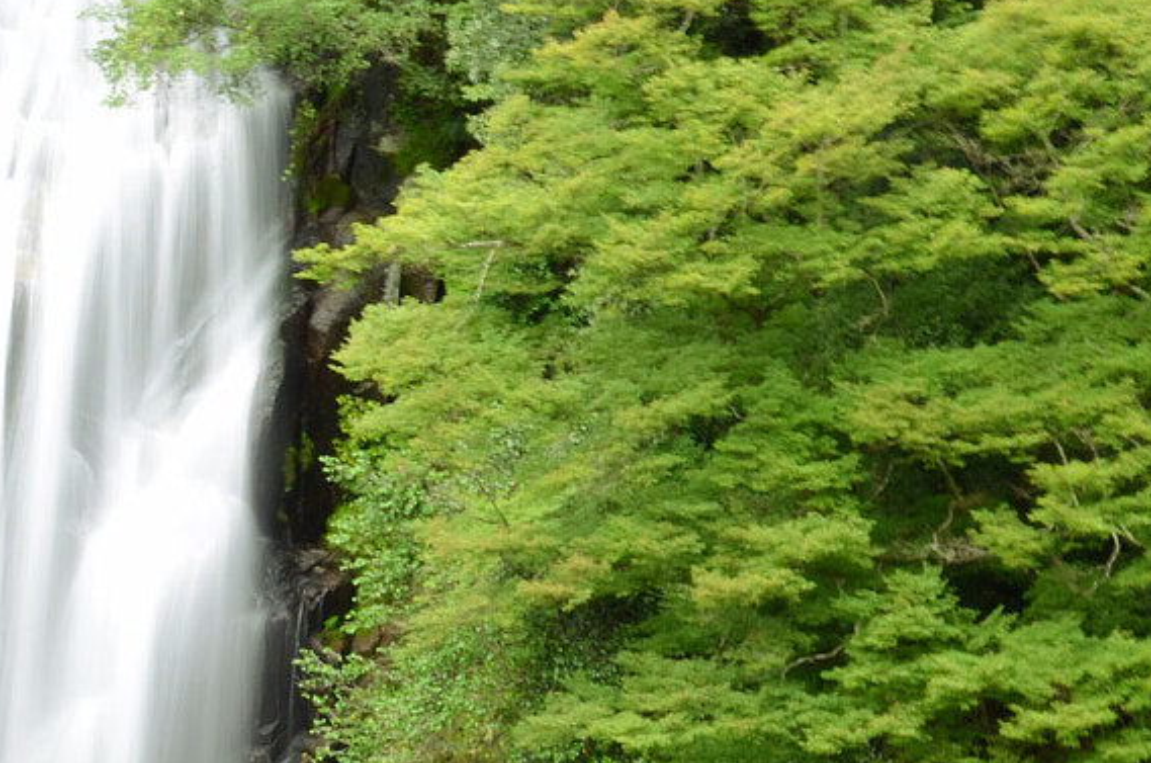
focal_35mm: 118
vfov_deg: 11.5
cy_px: 752
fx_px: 3765
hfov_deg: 16.3
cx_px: -427
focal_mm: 28
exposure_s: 1/2
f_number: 22
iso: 140
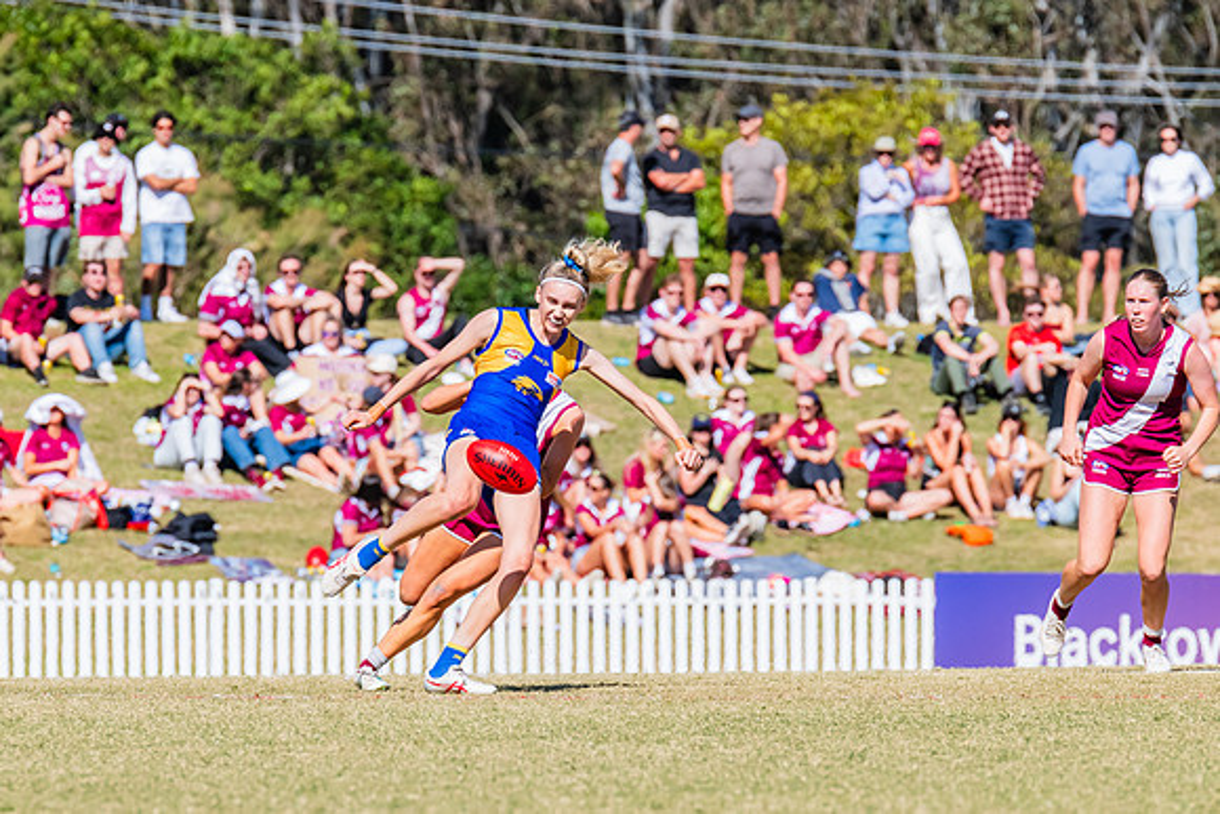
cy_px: 430
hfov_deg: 3.6
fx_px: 19432
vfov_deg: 2.4
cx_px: 517
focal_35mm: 573
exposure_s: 1/1600
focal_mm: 420
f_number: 11
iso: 800
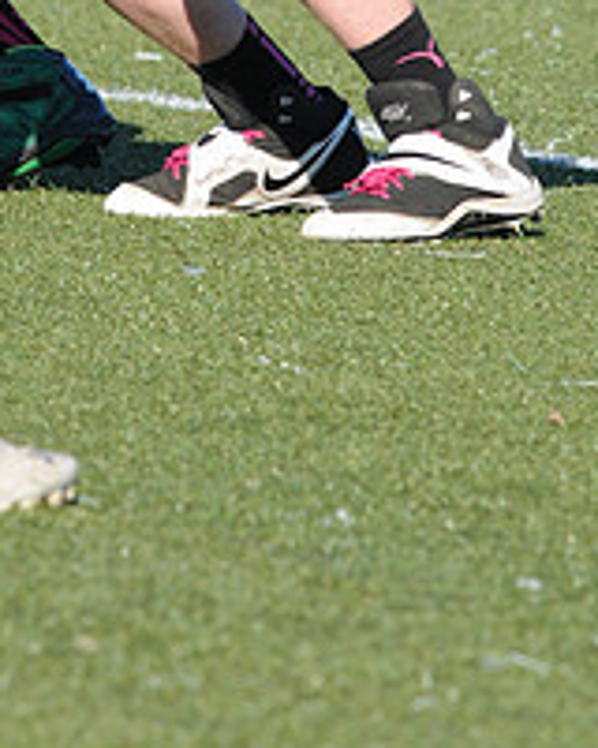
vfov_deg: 1.6
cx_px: 88
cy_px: -303
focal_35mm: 1223
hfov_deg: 1.3
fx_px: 27057
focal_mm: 300
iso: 200
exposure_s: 1/500
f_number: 7.1
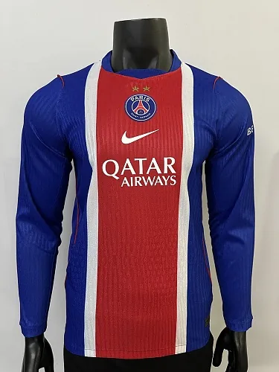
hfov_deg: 56.8
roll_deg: -0.3
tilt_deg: -12.7
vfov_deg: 71.6
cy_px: 186
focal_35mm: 24
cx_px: 140
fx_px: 258
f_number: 1.78
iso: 320
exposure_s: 1/50
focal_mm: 6.86
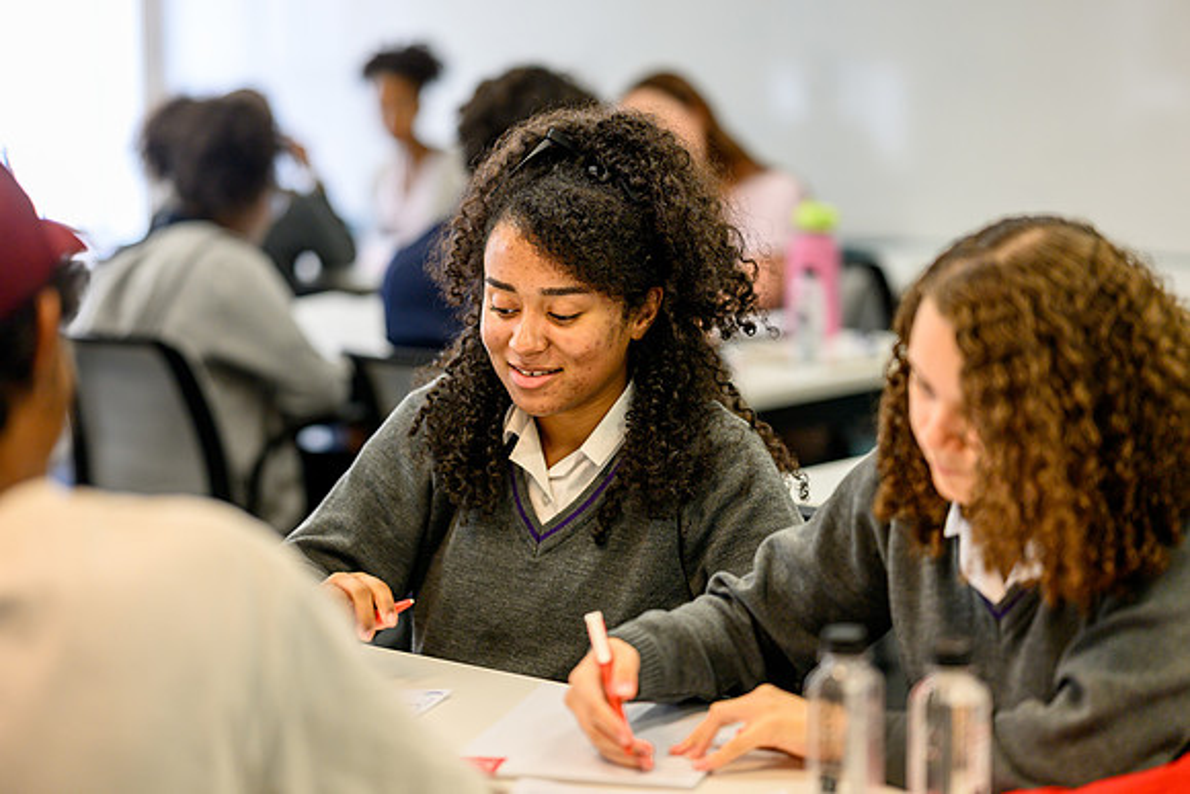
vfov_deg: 16.0
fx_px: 2823
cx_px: 595
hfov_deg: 23.8
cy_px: 397
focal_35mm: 85
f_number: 1.8
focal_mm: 85
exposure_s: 1/320
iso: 640
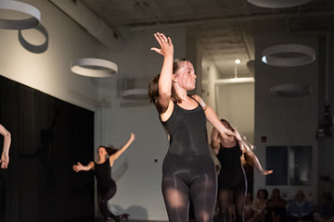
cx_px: 164
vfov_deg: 25.4
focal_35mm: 52
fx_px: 482
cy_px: 185
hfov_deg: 38.2
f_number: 4
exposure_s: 1/400
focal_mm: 28
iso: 6400
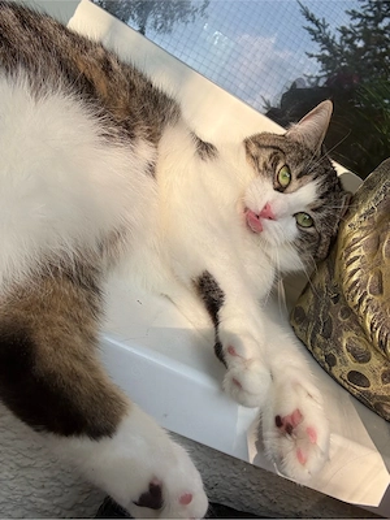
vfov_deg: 60.0
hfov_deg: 46.8
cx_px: 195
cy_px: 260
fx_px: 451
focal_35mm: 30
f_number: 1.9
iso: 25
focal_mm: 2.69
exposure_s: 1/818
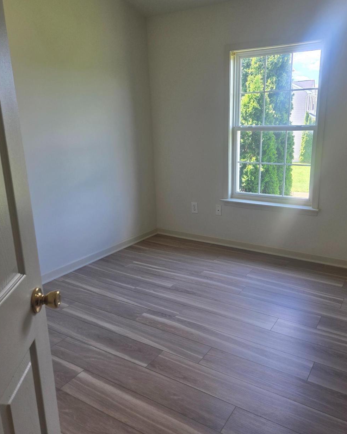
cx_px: 187
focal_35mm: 28
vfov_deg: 62.2
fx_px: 360
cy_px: 209
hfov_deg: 51.5
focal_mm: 5.4
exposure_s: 1/120
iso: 64
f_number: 1.8
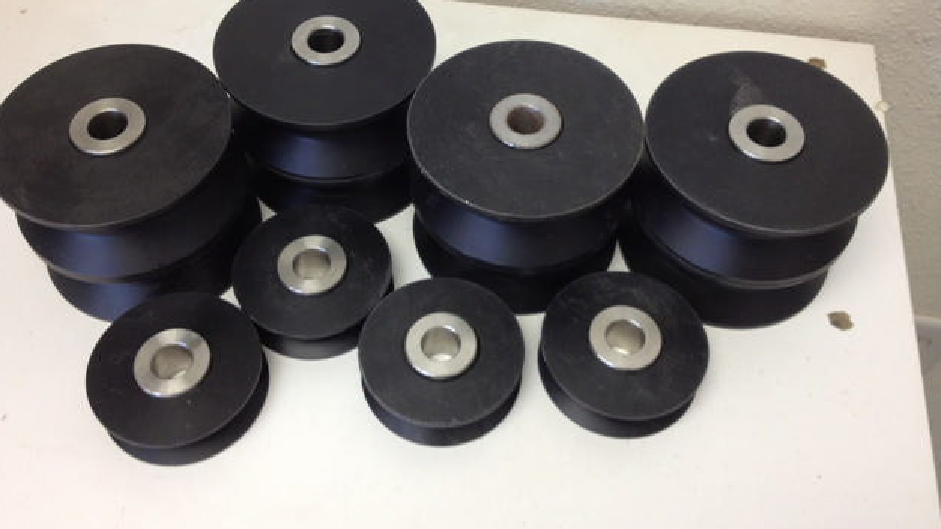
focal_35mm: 39
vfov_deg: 30.4
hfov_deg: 51.6
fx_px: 973
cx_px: 463
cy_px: 233
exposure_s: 1/30
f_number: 2.4
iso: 64
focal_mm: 4.28
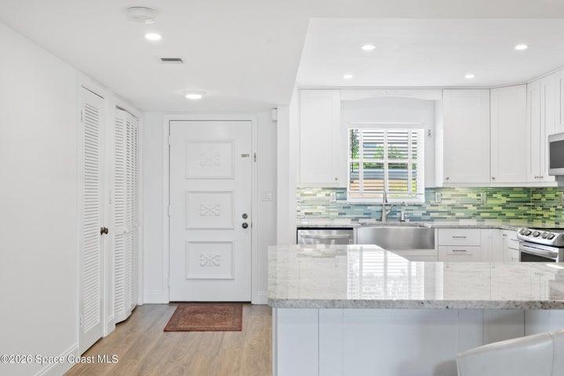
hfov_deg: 54.4
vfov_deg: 37.9
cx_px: 282
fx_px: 549
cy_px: 188
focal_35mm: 35
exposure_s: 1/20
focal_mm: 35
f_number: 8
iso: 2000
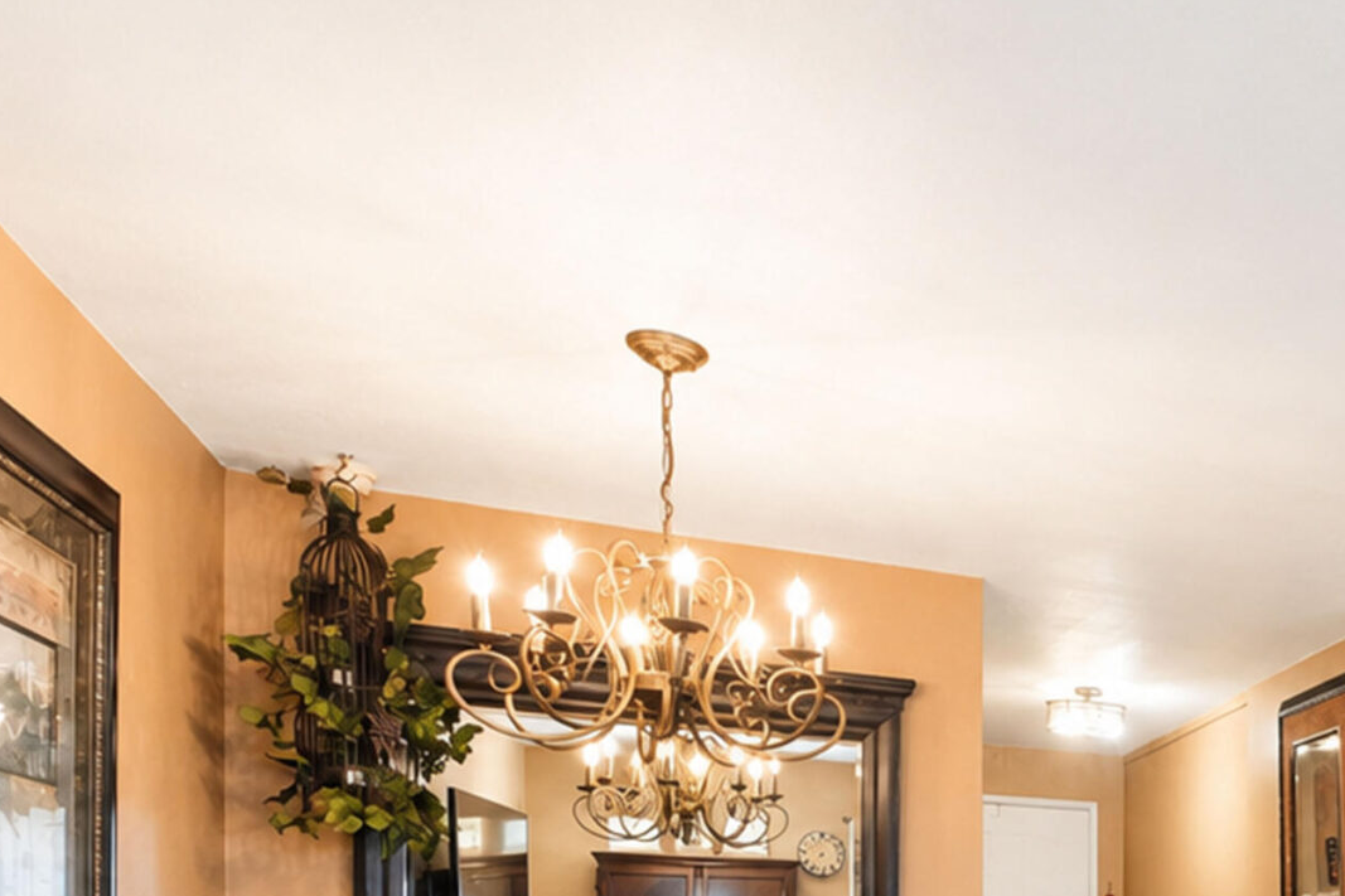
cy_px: 1013
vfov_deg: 32.0
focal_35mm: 36
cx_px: 1456
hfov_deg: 42.6
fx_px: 1345
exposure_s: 1/60
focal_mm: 10
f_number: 7.1
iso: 1600
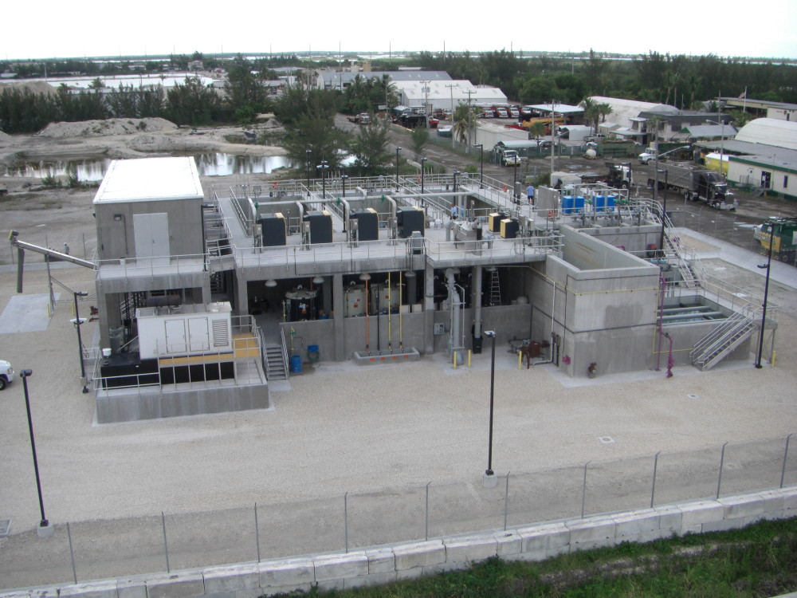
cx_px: 398
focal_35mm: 38
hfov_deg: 49.0
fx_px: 875
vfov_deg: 37.7
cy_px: 299
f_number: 4.6
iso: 64
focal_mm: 6.3
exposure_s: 1/200
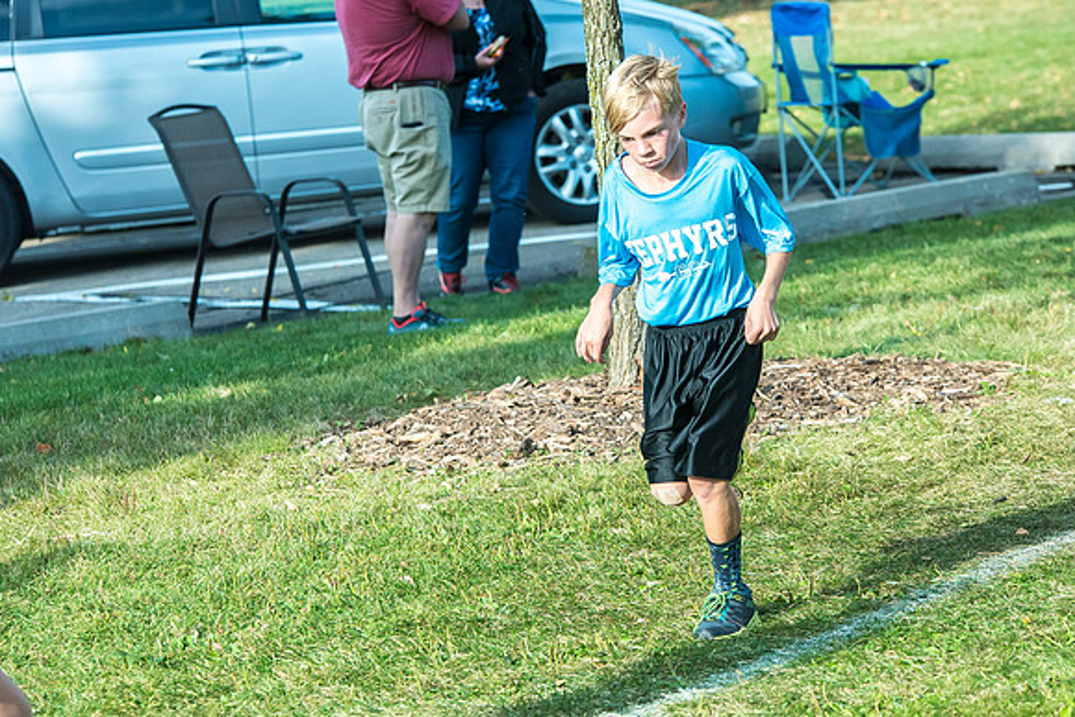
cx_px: 565
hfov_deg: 11.1
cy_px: 321
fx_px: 5510
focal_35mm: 184
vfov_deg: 7.4
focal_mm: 150
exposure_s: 1/4000
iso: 2000
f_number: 6.3
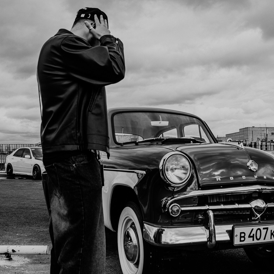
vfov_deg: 43.8
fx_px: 340
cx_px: 137
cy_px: 120
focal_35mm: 38
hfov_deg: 43.9
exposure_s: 1/200
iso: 100
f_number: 5.6
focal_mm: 29.4
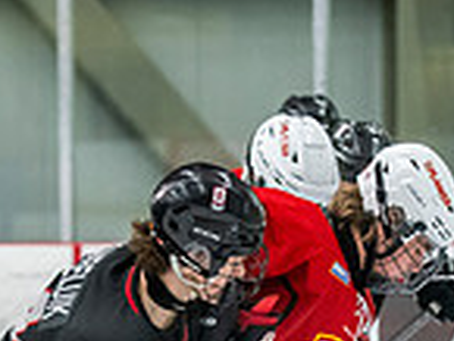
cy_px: 500
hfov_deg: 4.4
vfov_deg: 3.3
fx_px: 5894
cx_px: 92
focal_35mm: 449
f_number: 3.2
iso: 2000
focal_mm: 95
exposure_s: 1/640
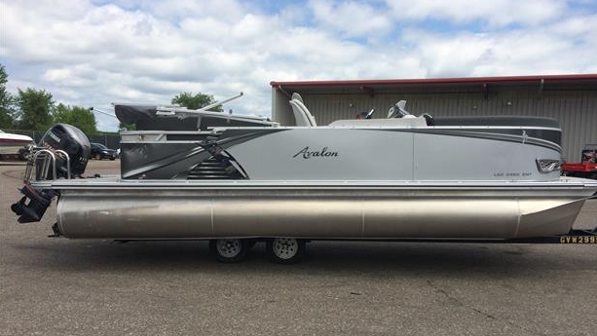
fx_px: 522
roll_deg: -1.5
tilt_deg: -5.4
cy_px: 193
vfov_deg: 35.6
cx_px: 310
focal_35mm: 33
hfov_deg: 59.5
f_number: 2.2
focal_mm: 4.15
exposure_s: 1/2415
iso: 32
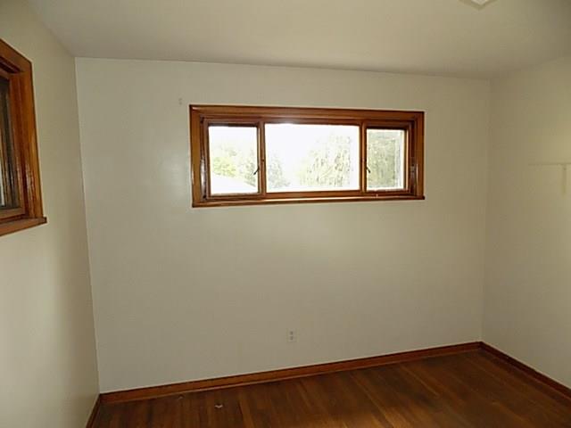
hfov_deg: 73.9
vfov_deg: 58.9
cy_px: 214
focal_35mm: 23
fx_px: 379
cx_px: 286
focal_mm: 4
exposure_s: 1/30
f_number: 3.1
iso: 280
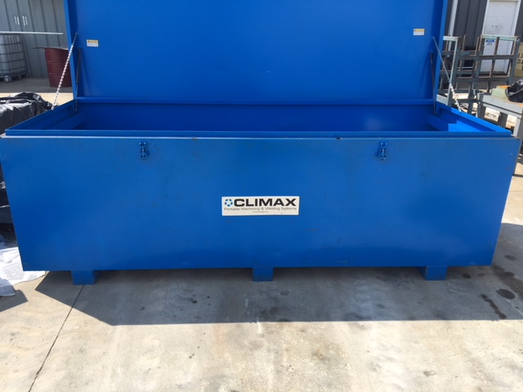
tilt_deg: -19.7
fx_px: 438
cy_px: 196
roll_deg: -0.9
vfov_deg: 48.2
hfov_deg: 61.7
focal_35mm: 29
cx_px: 262
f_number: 2.2
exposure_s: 1/1202
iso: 25
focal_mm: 4.15
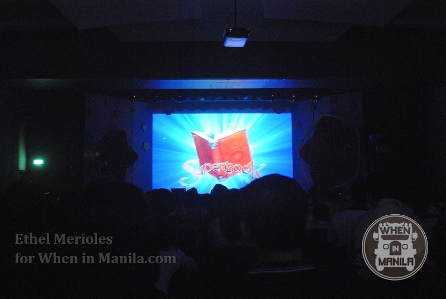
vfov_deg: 34.3
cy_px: 150
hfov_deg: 49.5
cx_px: 223
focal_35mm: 39
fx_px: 484
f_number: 4.2
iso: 1600
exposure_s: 1/3
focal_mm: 26
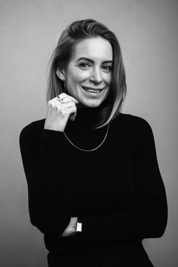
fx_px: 371
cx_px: 89
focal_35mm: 50
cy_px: 134
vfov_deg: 39.6
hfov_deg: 27.0
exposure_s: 1/160
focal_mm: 50
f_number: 11
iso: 200
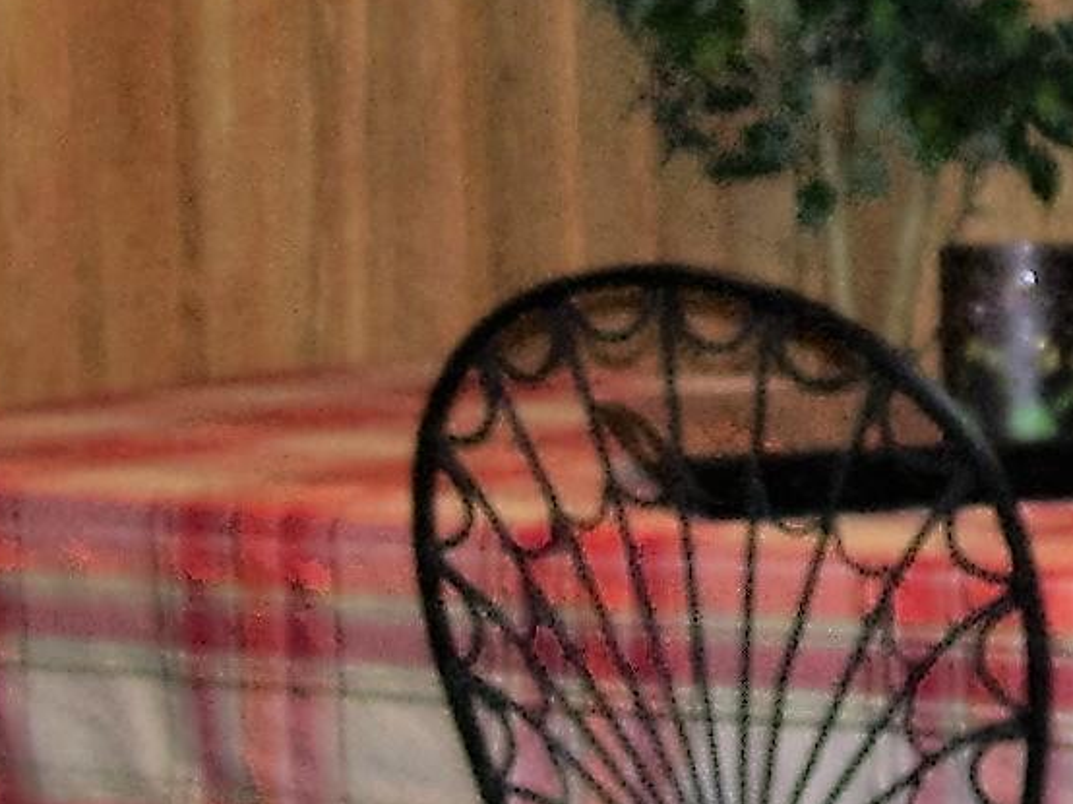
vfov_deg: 9.9
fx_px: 4617
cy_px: 121
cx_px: 1235
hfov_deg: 13.0
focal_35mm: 149
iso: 80
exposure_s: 1/60
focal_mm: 6
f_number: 2.7
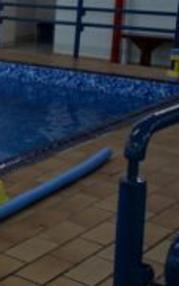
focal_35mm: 86
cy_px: 97
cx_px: -215
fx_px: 670
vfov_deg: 24.0
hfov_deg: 12.7
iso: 640
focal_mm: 28
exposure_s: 1/160
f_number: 4
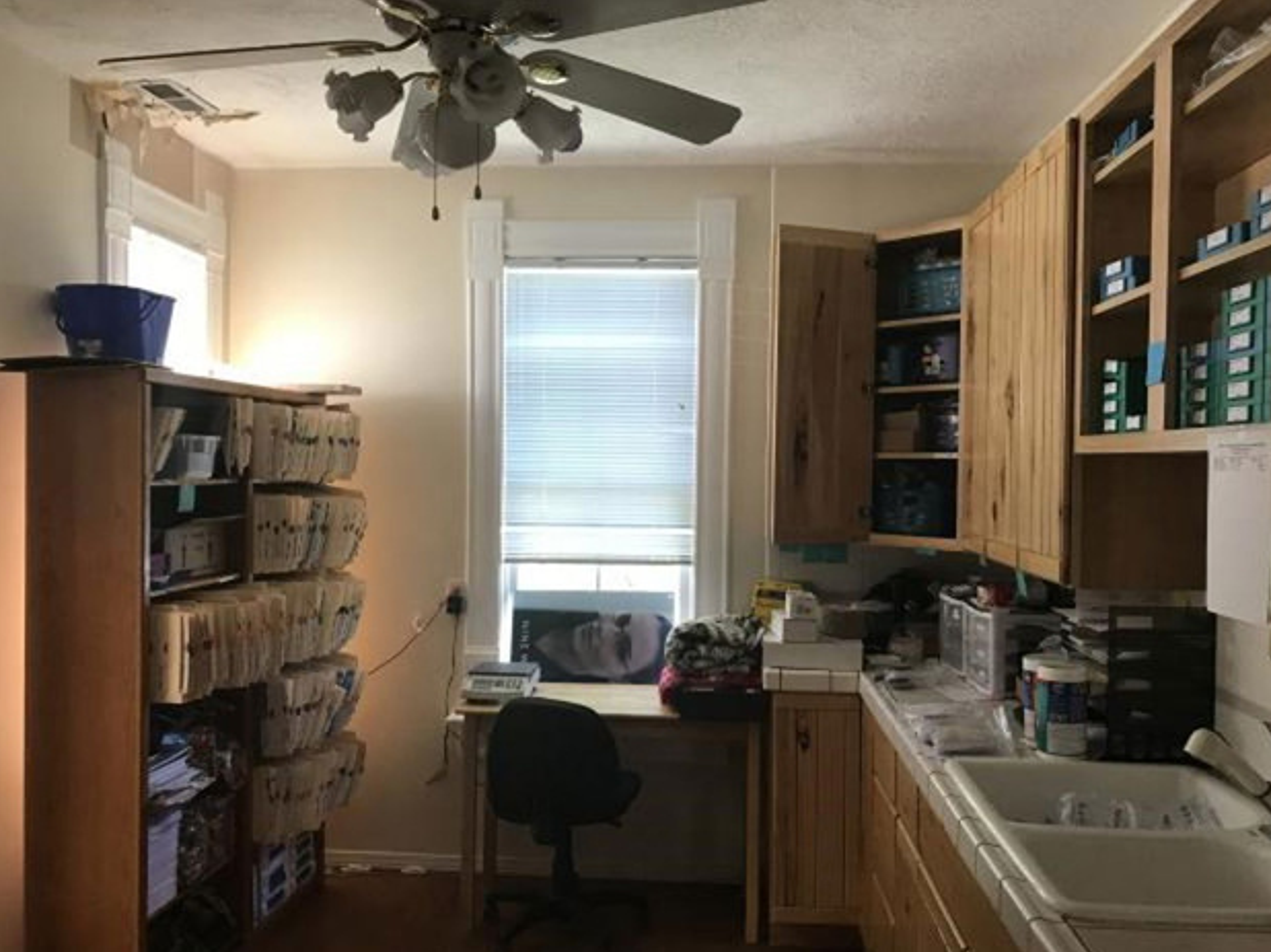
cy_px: 485
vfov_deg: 48.2
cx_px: 648
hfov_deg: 61.7
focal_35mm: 29
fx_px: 1064
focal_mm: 3.99
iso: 32
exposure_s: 1/30
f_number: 1.8
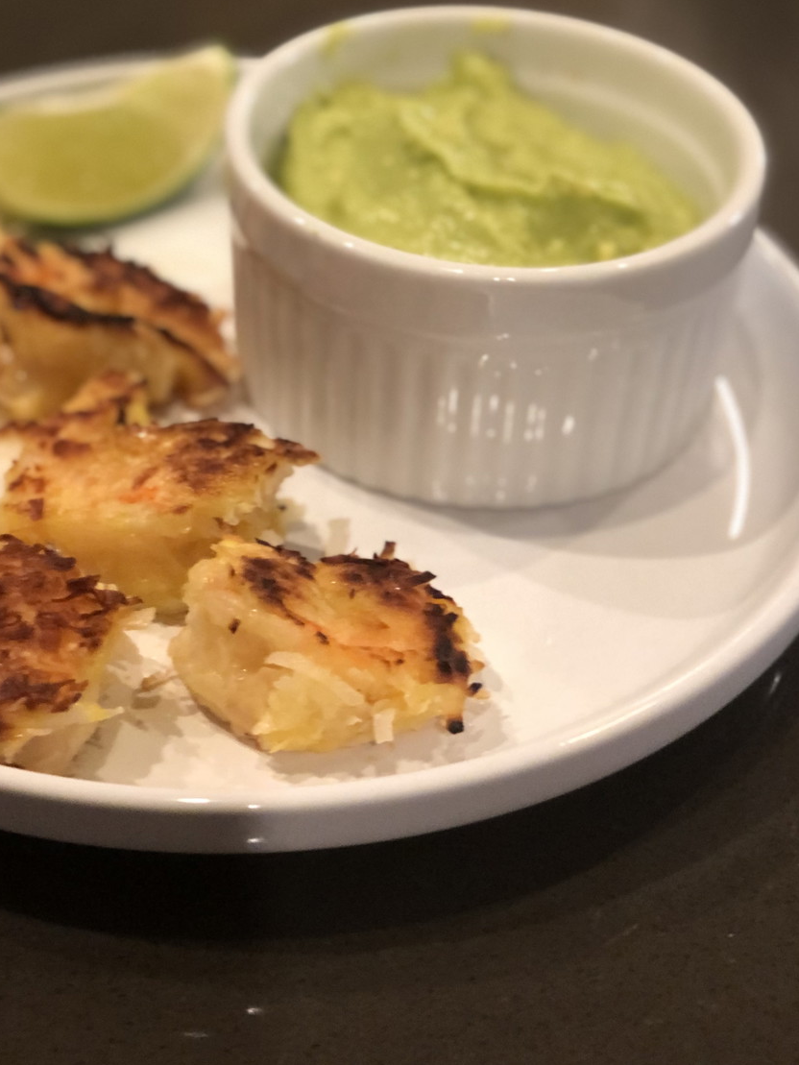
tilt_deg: -33.2
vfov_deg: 25.7
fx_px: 2308
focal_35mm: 75
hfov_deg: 19.6
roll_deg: -0.7
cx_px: 317
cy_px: 301
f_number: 2.4
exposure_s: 1/17
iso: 160
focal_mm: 6
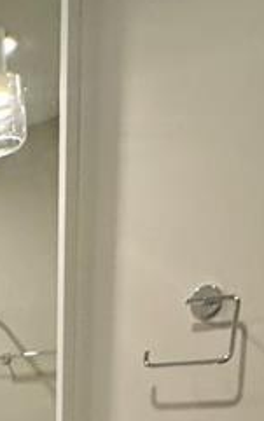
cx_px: -177
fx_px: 724
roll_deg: +4.7
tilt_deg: -15.5
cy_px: 604
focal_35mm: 63
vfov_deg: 25.7
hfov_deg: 17.6
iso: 320
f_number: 2.2
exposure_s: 1/60
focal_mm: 2.22
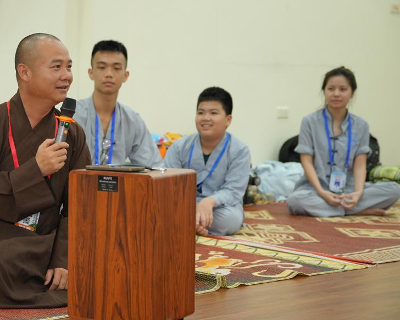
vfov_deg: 18.4
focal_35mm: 83
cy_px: 153
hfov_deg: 22.7
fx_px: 985
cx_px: 91
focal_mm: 53.8
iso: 2500
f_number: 2.8
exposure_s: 1/125
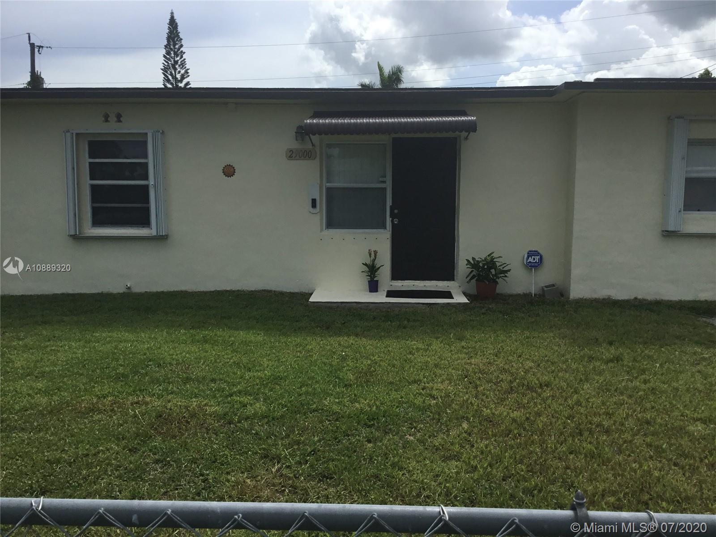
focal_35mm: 31
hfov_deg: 58.4
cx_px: 358
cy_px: 268
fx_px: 641
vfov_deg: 45.4
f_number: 2.4
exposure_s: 1/1597
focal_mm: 3.3
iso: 25
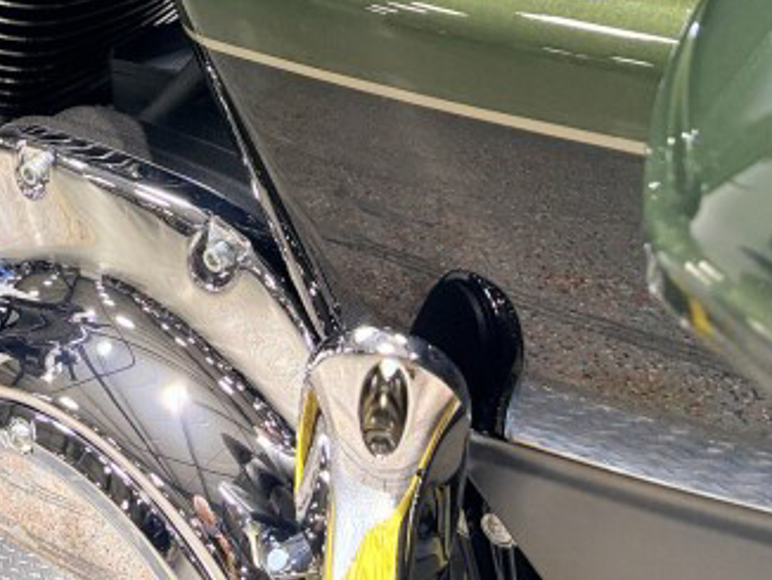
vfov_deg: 15.8
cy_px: -329
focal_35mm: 85
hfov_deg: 21.1
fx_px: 1897
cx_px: -195
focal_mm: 5.96
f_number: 1.6
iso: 64
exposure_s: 1/120
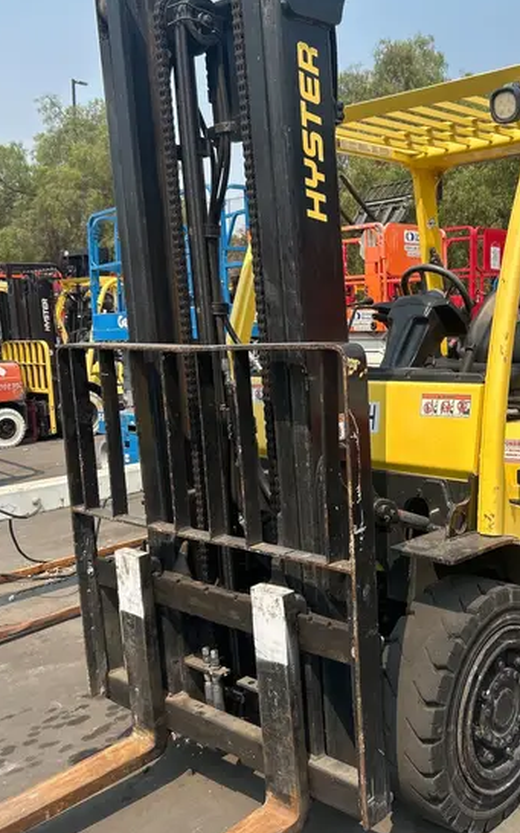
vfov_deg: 52.7
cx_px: 390
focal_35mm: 37
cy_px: 404
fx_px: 839
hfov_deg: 33.7
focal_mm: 5.7
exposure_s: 1/2841
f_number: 1.5
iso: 50
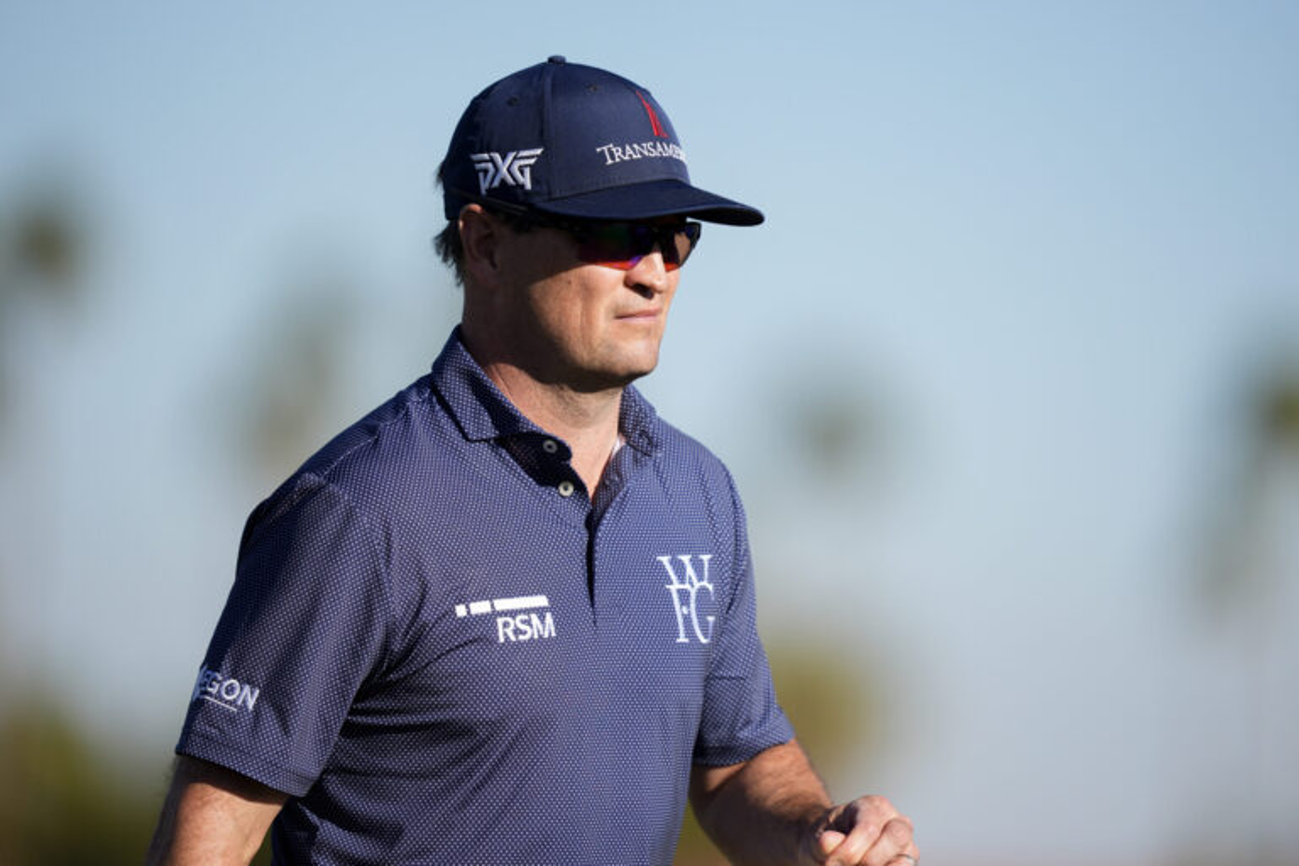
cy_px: 433
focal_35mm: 400
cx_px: 650
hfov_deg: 5.2
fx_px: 14432
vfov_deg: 3.4
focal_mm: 400
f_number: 2.8
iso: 250
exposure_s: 1/3200
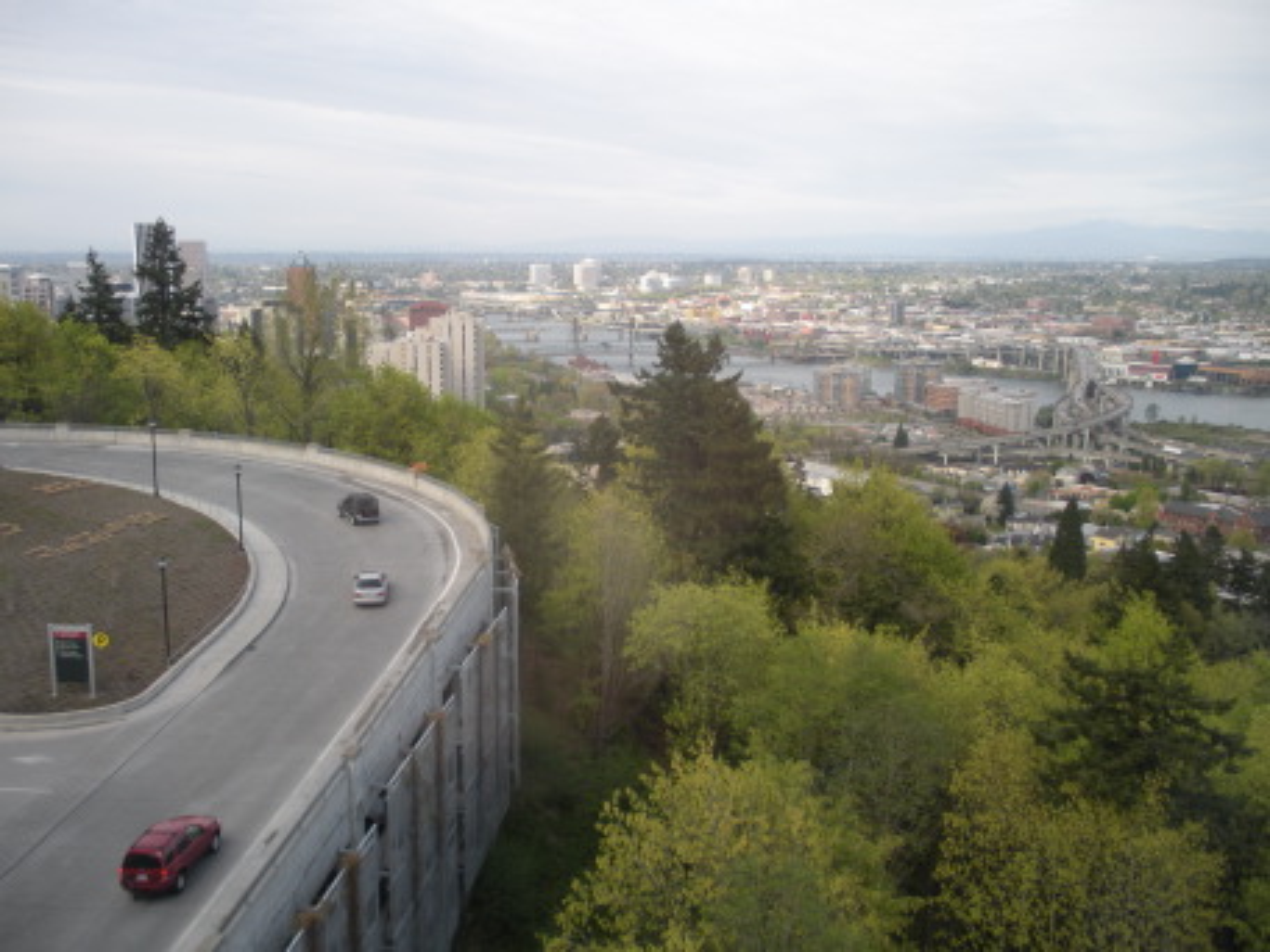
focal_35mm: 36
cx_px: 635
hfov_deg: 51.4
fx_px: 1321
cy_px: 476
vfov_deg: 39.7
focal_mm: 6.3
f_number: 3.5
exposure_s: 1/137
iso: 64
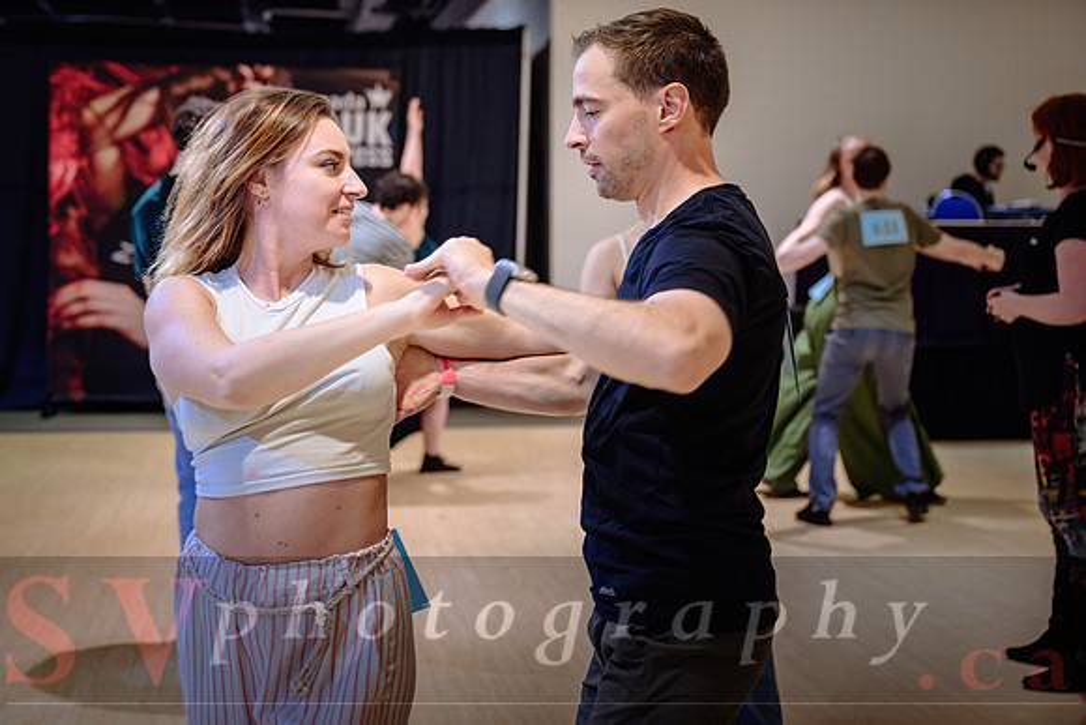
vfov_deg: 24.1
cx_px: 431
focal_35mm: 56
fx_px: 1699
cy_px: 302
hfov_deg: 35.3
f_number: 2.8
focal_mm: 46
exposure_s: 1/125
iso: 1600
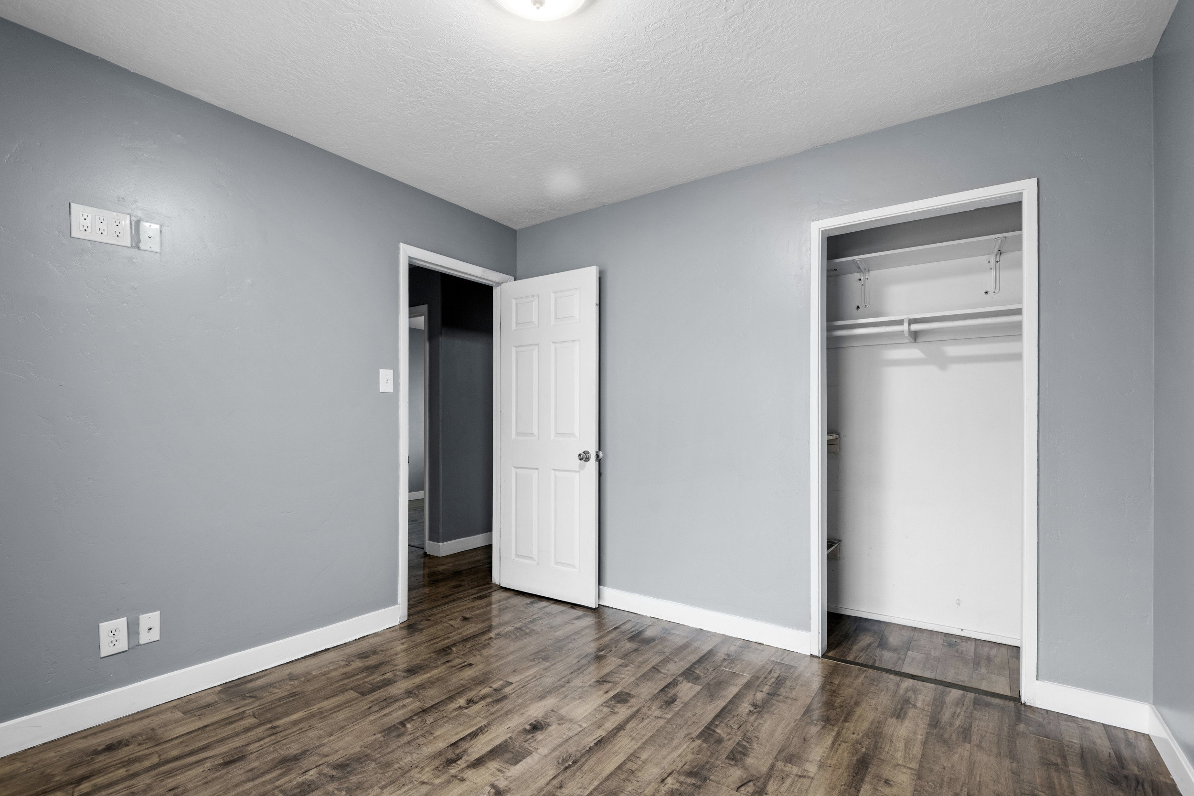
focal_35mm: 16
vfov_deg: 73.7
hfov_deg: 96.7
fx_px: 531
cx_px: 597
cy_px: 398
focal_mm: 16
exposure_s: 1/2.5
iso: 400
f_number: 9
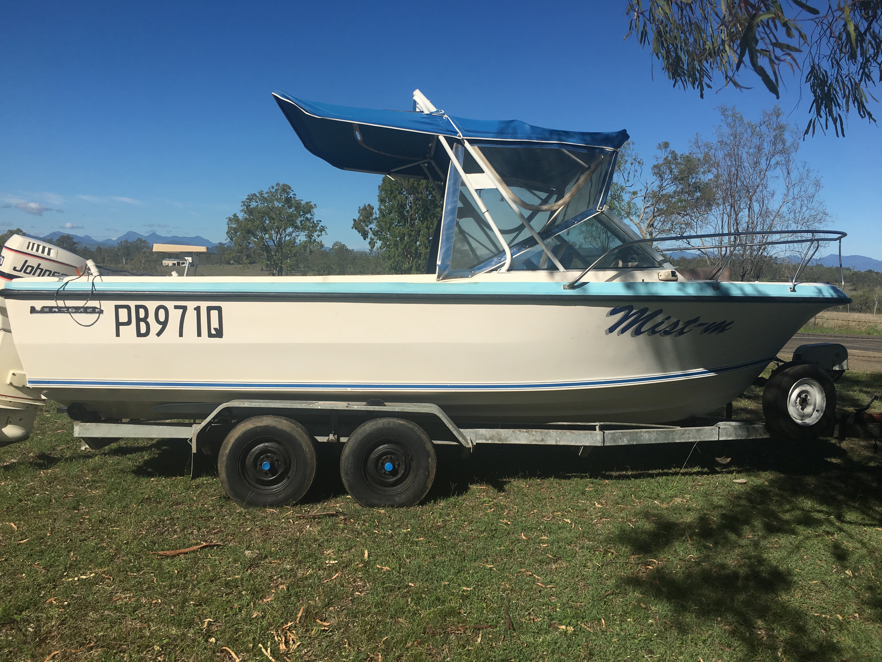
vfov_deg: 48.2
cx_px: 441
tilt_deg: -1.2
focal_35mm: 29
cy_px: 331
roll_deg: -1.6
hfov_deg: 61.7
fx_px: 739
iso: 25
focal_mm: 4.15
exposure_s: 1/3077
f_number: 2.2
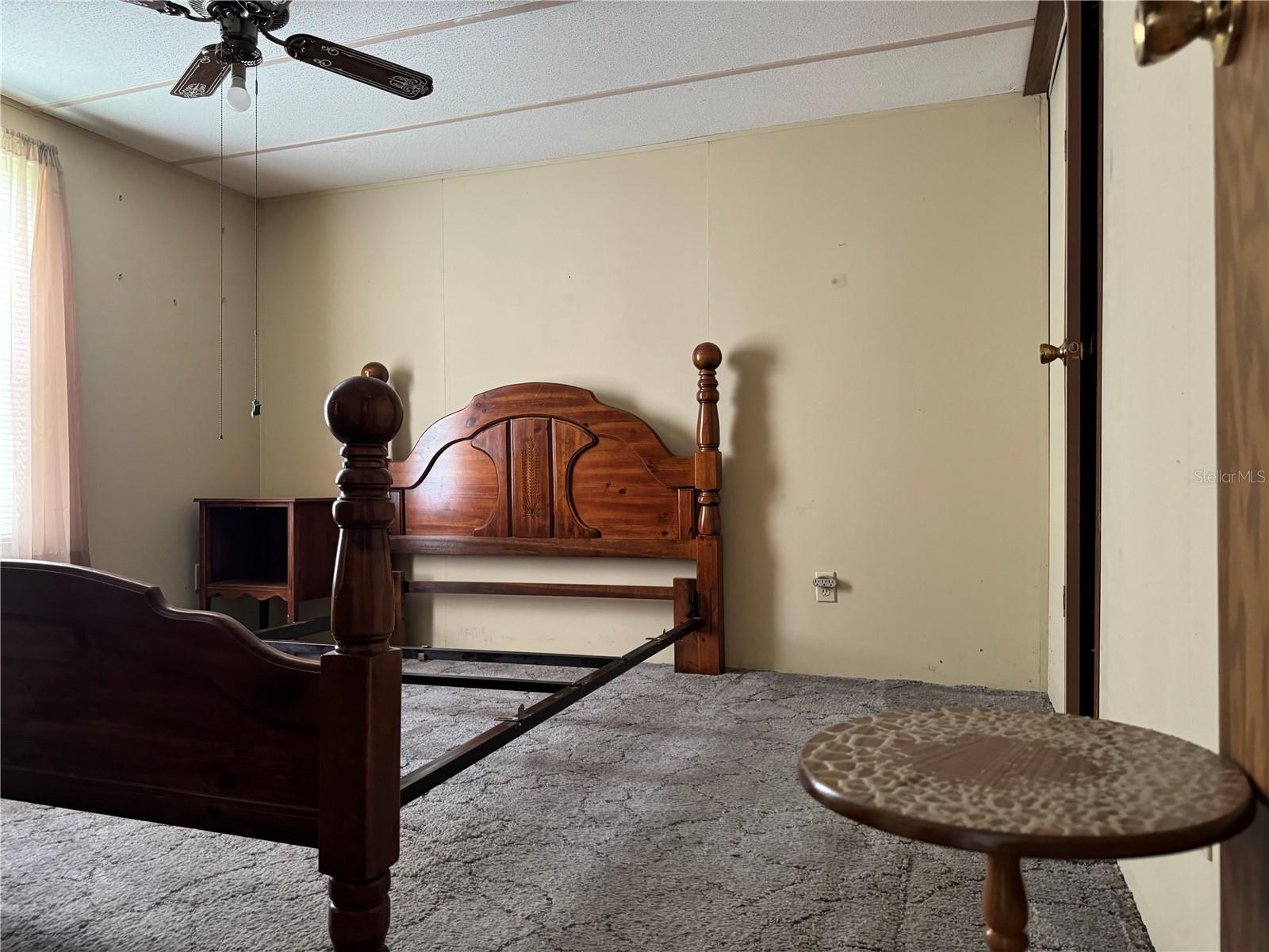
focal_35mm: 24
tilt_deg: +0.2
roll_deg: +0.0
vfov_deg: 56.8
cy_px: 476
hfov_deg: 71.6
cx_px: 634
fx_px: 880
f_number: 1.78
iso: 500
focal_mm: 6.76
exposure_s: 1/60
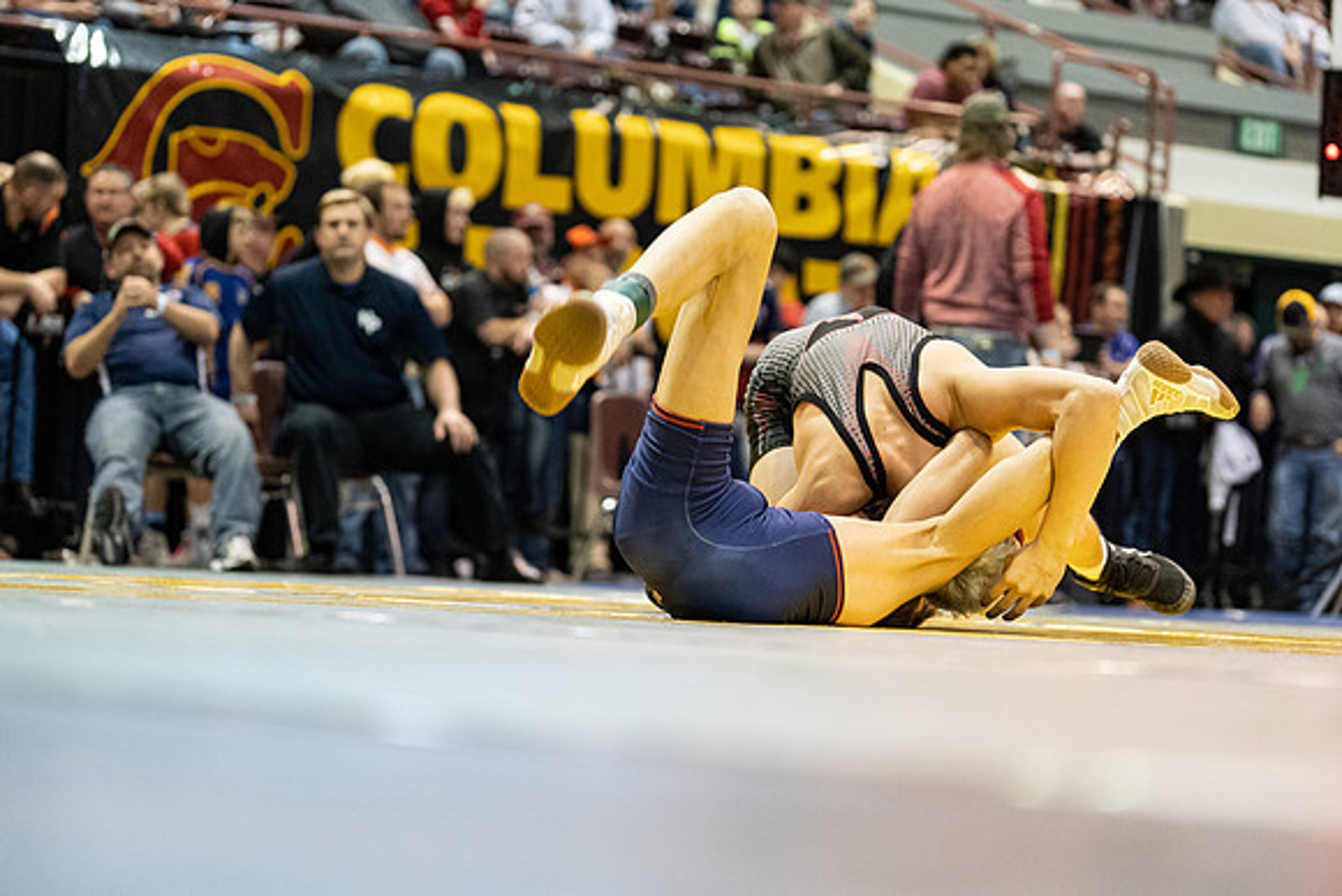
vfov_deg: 11.0
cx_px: 671
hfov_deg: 16.4
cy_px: 448
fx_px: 4661
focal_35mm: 125
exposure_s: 1/500
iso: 8000
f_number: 4
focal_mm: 125
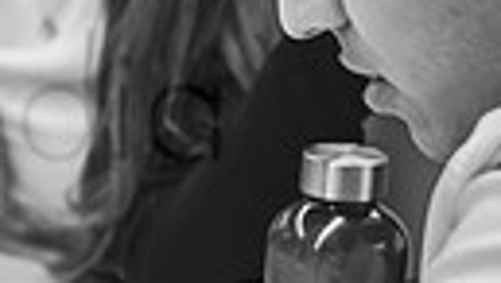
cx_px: -427
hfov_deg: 10.0
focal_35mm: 203
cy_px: 138
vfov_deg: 6.0
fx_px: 2701
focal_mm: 42
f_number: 2.8
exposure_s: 1/60
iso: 400
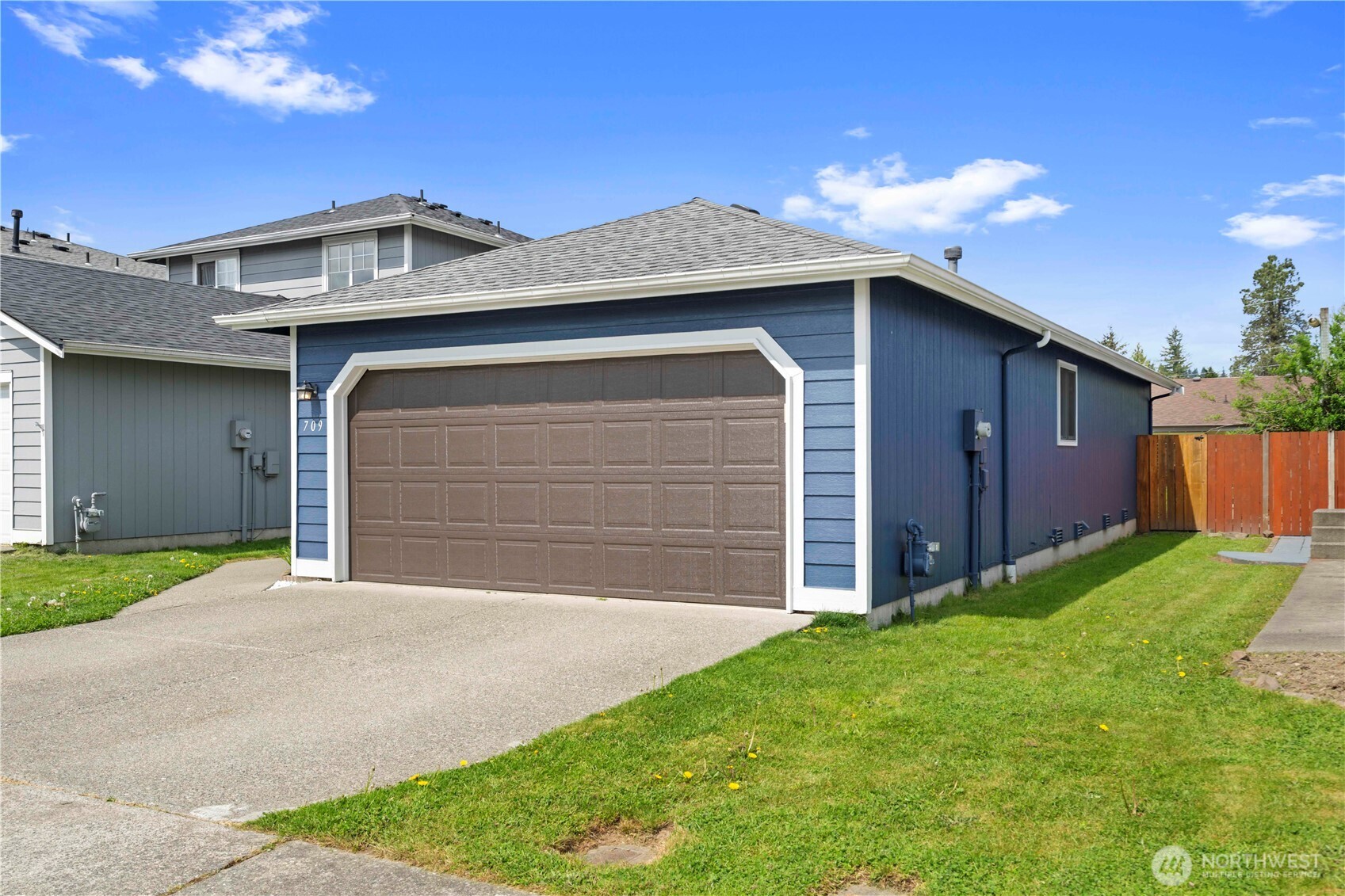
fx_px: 1121
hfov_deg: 61.9
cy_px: 448
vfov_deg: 43.6
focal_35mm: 30
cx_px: 672
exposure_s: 1/320
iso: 200
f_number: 8
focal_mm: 30
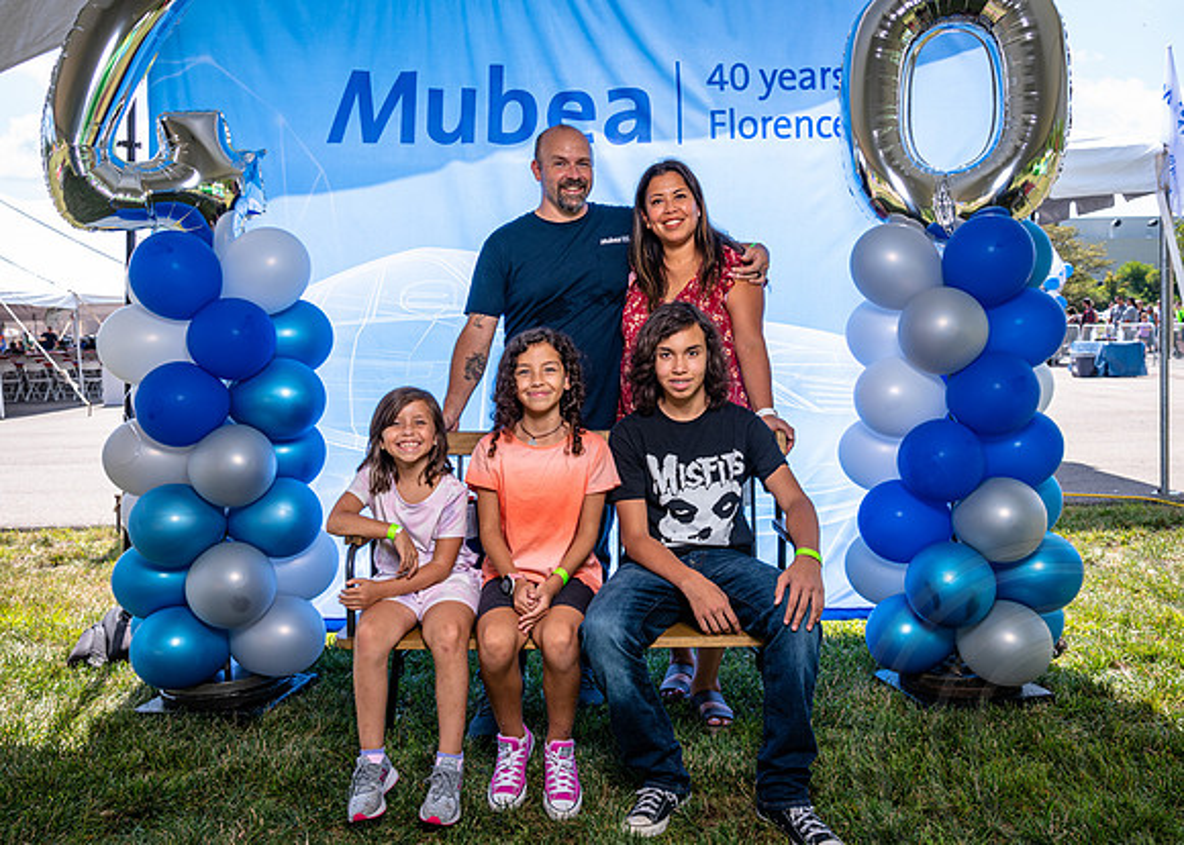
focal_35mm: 35
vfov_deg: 39.6
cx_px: 595
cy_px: 403
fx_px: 1172
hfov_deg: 53.6
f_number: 5.6
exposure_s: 1/250
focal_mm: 31
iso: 200
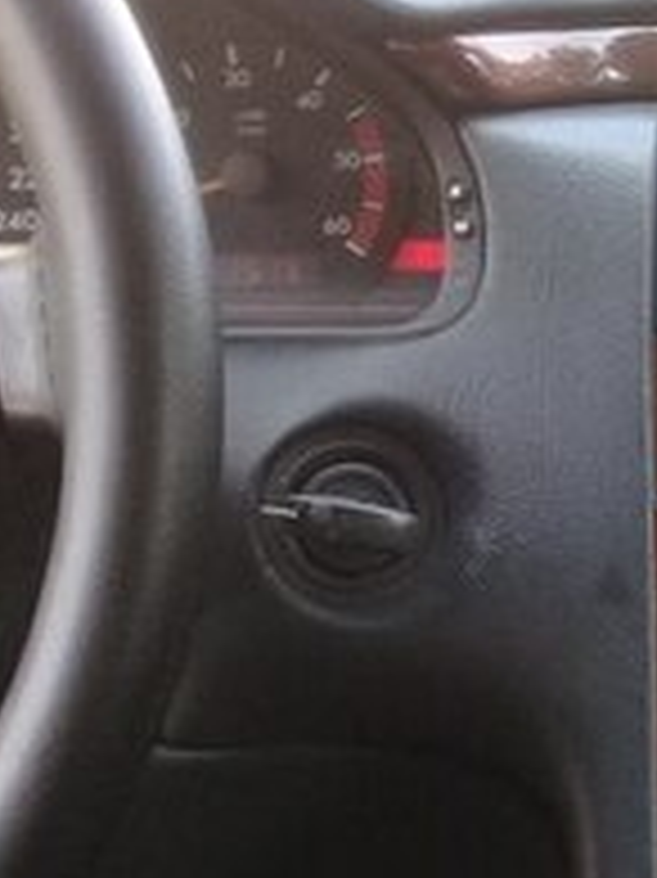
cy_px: 696
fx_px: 2660
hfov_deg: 12.8
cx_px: 1184
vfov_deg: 18.6
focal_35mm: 105
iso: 80
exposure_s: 1/50
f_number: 2.2
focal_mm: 3.3
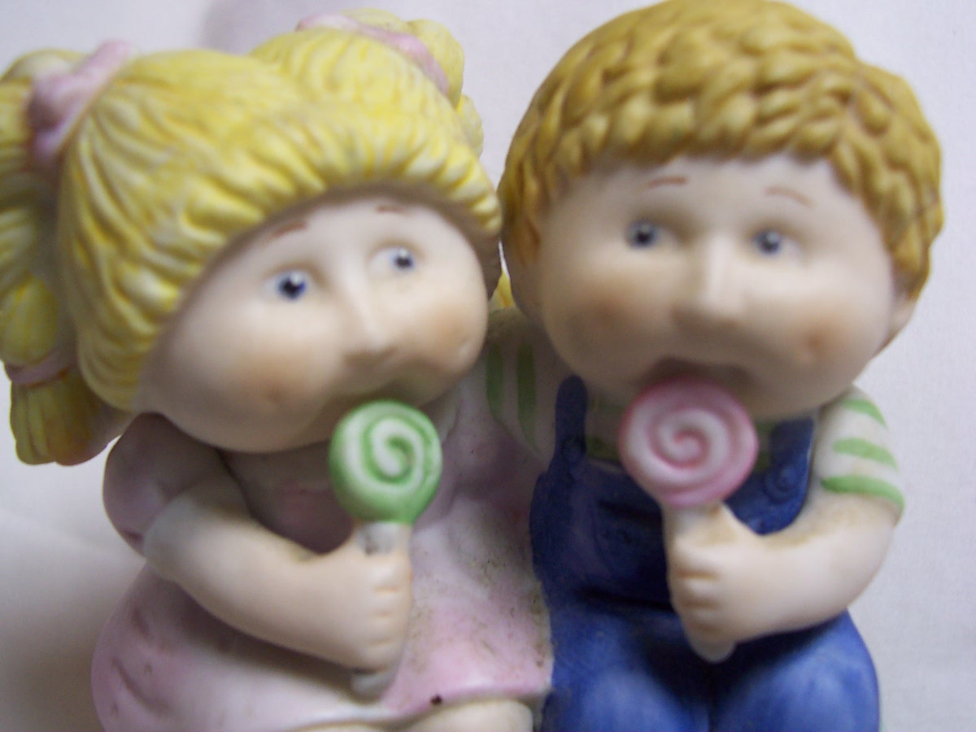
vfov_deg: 38.7
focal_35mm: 37
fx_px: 1043
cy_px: 366
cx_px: 488
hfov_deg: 50.1
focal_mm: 5.6
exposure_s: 1/60
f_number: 2.8
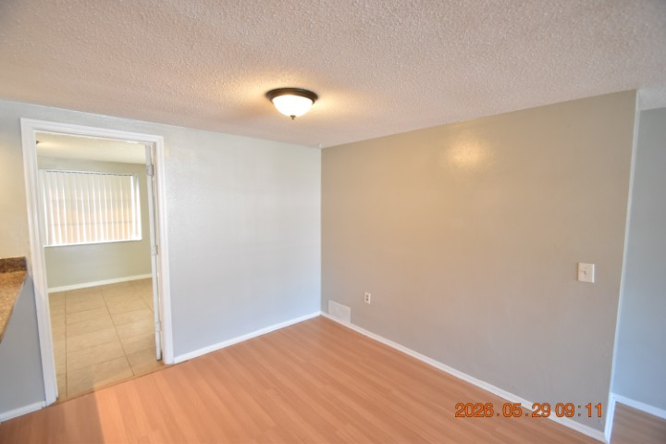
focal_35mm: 15
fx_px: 277
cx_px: 333
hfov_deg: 100.4
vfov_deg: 77.3
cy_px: 222
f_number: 3.5
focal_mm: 10
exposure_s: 1/90
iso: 800
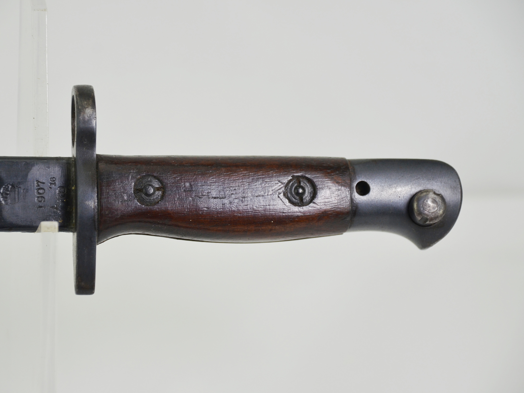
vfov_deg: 9.1
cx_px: 231
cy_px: 197
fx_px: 2482
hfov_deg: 12.0
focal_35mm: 164
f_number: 5.6
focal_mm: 100
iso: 400
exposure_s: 1/250
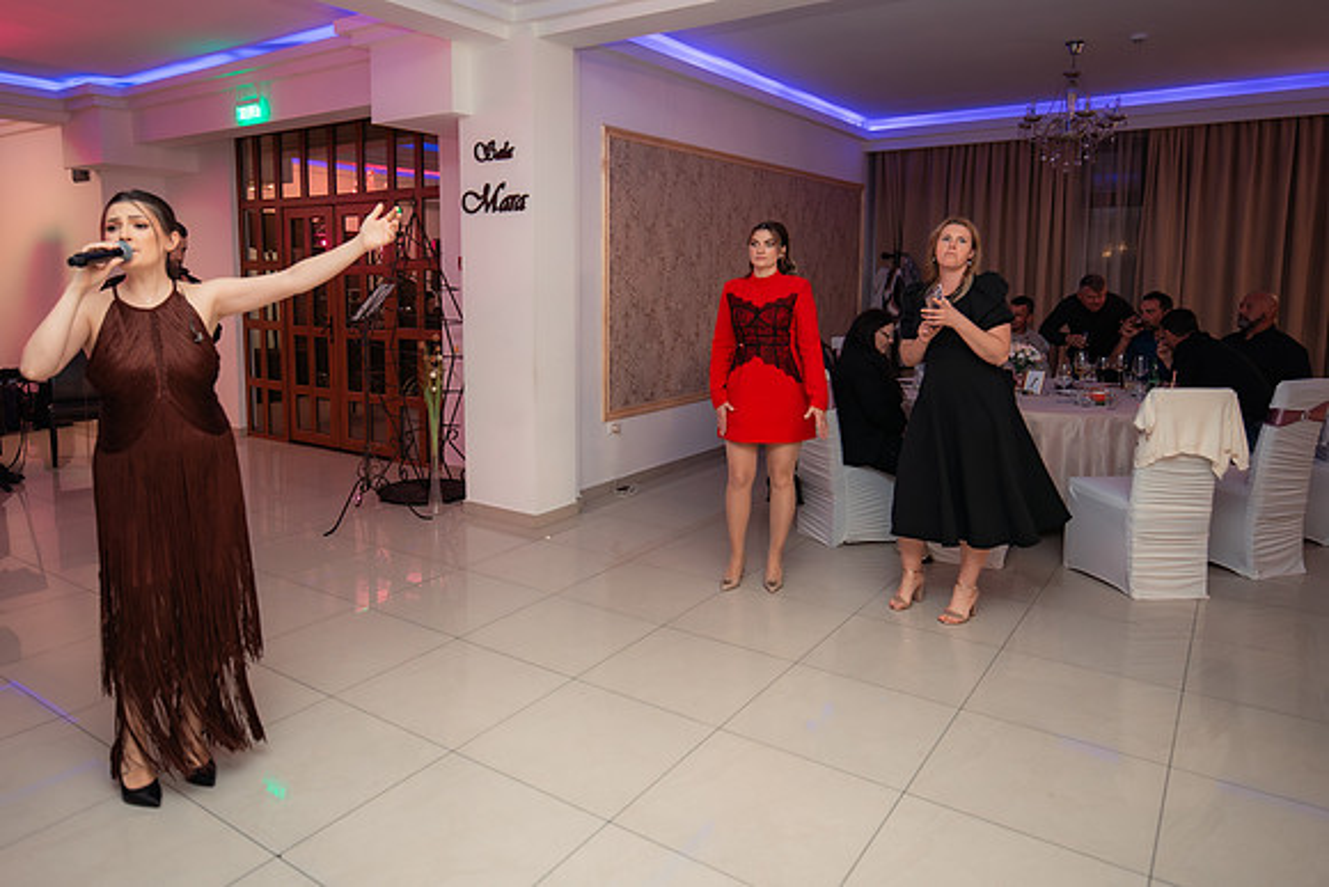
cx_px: 614
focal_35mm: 24
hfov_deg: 73.5
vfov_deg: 52.9
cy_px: 380
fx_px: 888
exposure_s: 1/200
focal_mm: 21
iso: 1600
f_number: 2.8
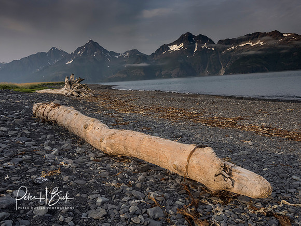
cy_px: 113
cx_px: 150
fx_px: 296
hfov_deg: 54.0
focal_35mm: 34
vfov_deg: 41.8
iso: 200
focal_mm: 17
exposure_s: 1/180
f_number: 11
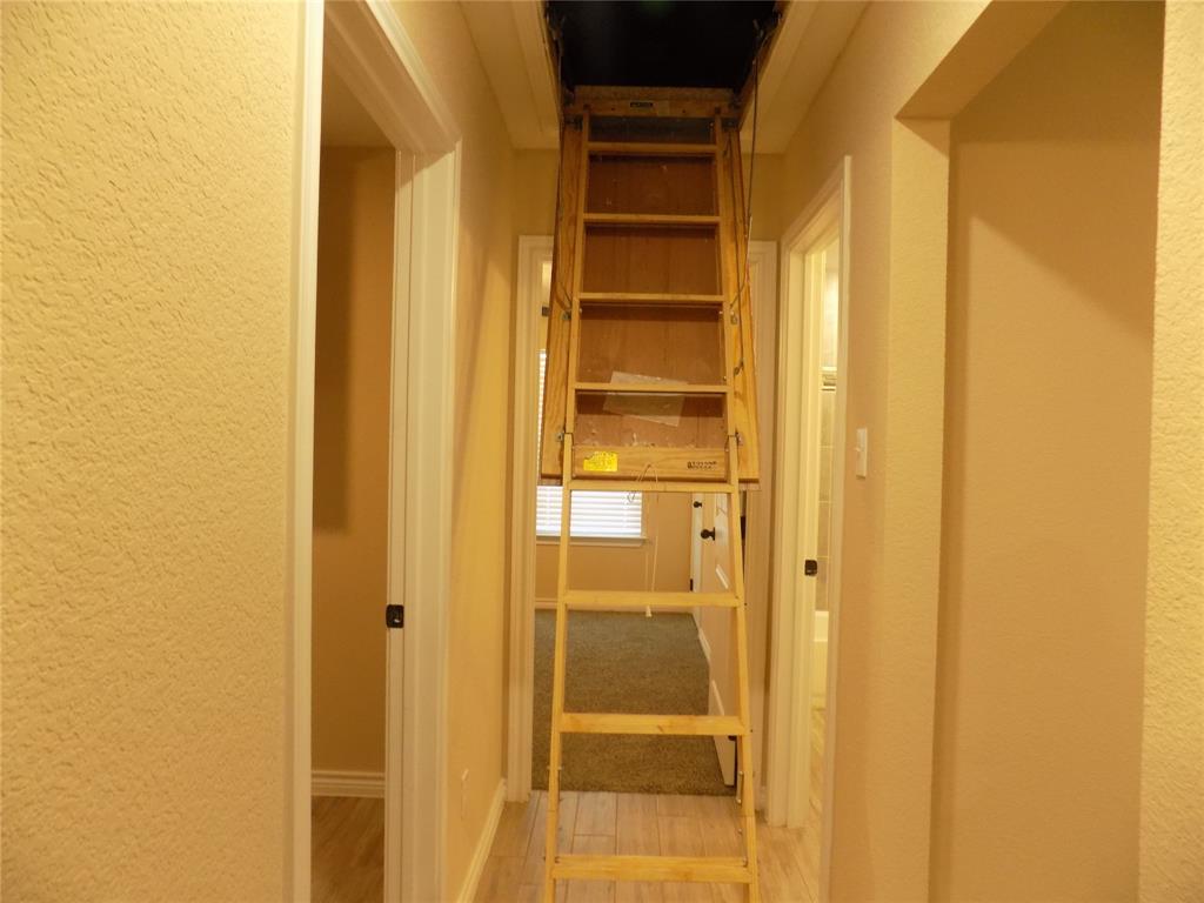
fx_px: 800
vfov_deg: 58.9
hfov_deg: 73.9
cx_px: 602
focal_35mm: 23
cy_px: 452
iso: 280
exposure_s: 1/30
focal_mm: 4
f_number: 3.1
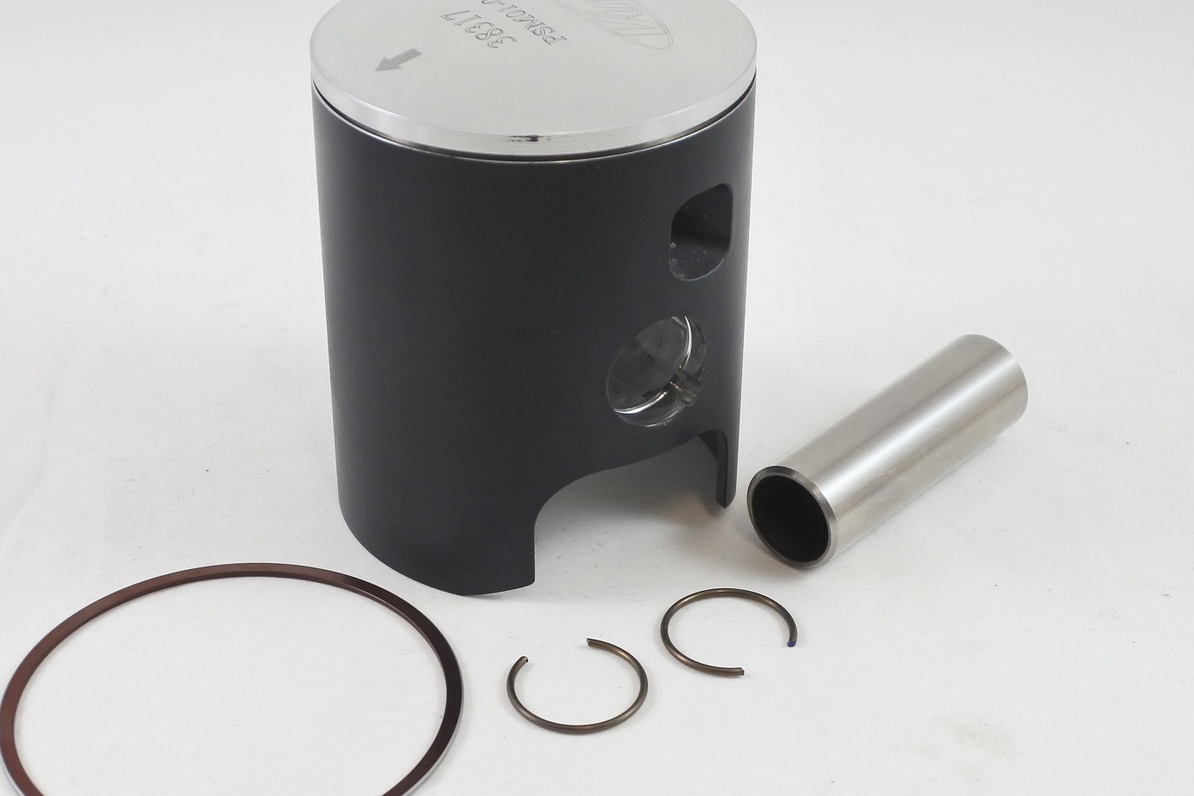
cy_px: 384
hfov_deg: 42.7
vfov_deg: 29.2
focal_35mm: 46
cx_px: 533
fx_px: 1526
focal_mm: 12.3
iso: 400
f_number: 3.8
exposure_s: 1/125
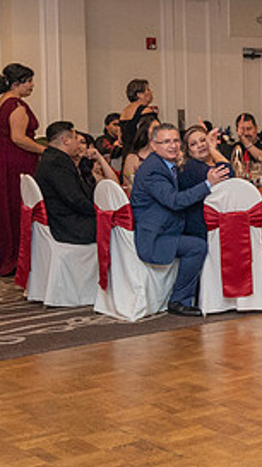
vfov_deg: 24.1
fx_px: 1090
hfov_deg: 12.2
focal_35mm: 88
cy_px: 176
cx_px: 514
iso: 2500
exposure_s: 1/160
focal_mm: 30.5
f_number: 4
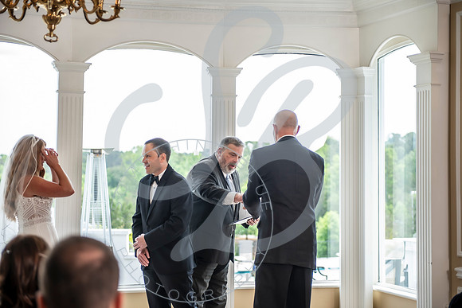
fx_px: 905
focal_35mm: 70
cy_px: 154
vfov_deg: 19.3
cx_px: 231
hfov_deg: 28.6
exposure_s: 1/160
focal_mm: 70
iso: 200
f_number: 2.8
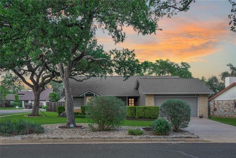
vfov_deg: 41.2
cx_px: 118
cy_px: 79
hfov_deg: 58.7
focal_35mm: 32
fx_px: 210
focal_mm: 32
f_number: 7.1
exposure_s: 1/30
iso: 320
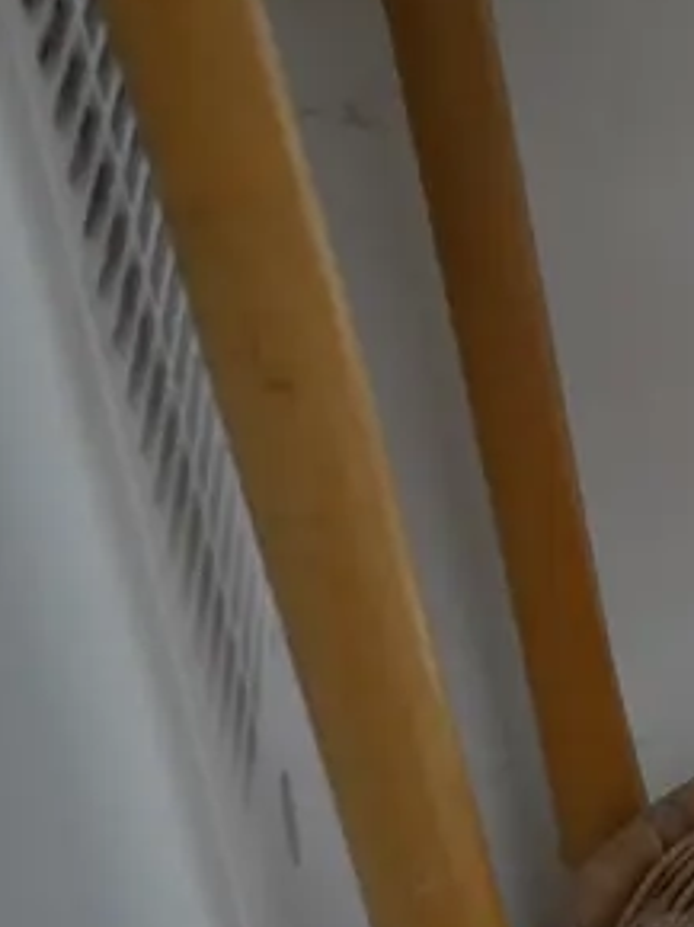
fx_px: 2650
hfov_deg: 13.8
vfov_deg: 19.8
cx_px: 1124
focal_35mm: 99
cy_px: 489
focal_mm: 14
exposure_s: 1/60
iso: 640
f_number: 3.5
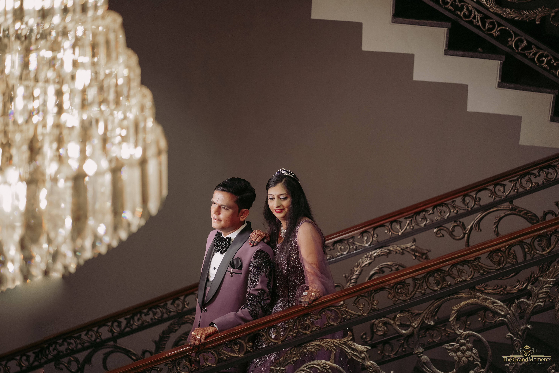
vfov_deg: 16.1
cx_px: 280
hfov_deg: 23.9
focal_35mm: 85
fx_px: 1320
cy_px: 186
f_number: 1.8
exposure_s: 1/800
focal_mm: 85
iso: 640
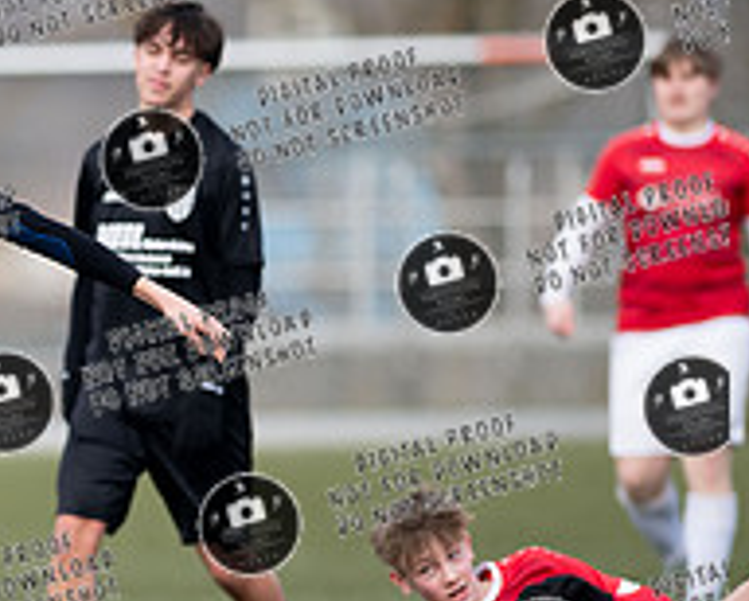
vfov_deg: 1.8
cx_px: -226
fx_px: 18906
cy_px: 469
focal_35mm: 852
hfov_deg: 2.3
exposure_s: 1/1600
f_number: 3.2
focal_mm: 300
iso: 220
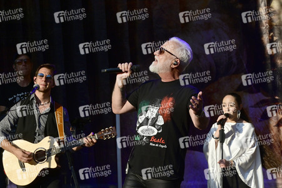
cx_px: 141
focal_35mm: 195
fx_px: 1526
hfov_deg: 10.6
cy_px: 94
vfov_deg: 7.0
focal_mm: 195
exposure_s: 1/500
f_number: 18
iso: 1250
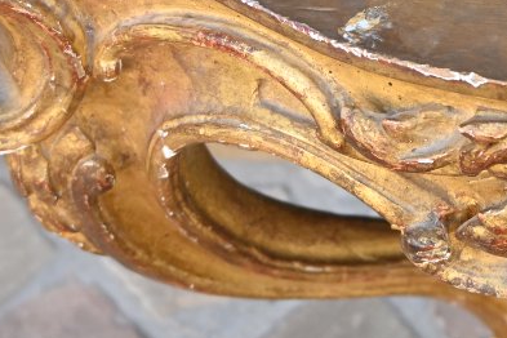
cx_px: 671
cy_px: -150
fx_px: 1581
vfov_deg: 11.7
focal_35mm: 112
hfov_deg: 17.1
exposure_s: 1/250
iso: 400
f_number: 4
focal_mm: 24.5
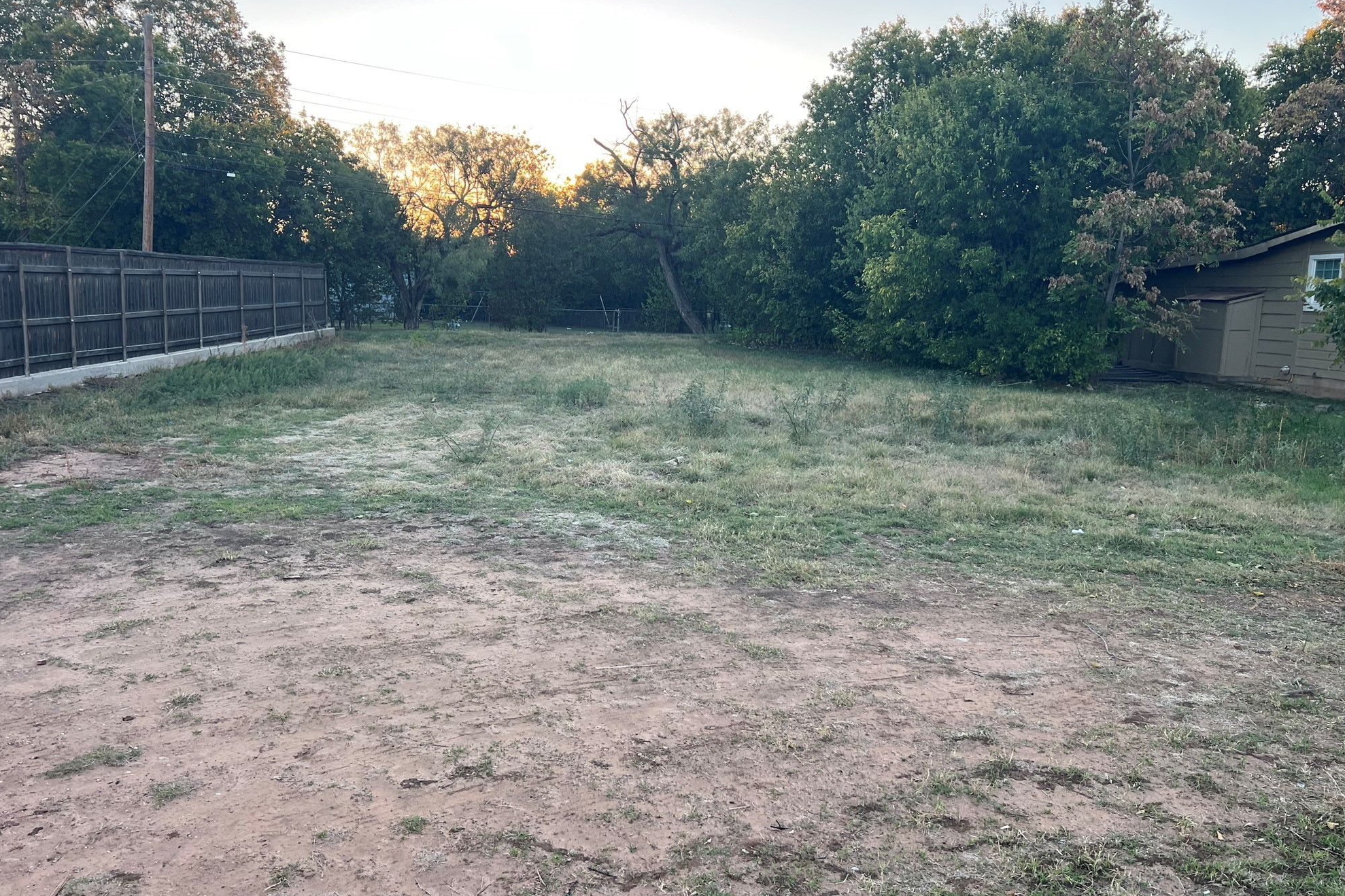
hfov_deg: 65.5
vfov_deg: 46.4
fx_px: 1046
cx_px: 671
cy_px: 450
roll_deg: -0.1
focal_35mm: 28
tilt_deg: -8.0
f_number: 1.5
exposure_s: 1/171
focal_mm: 5.7
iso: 50
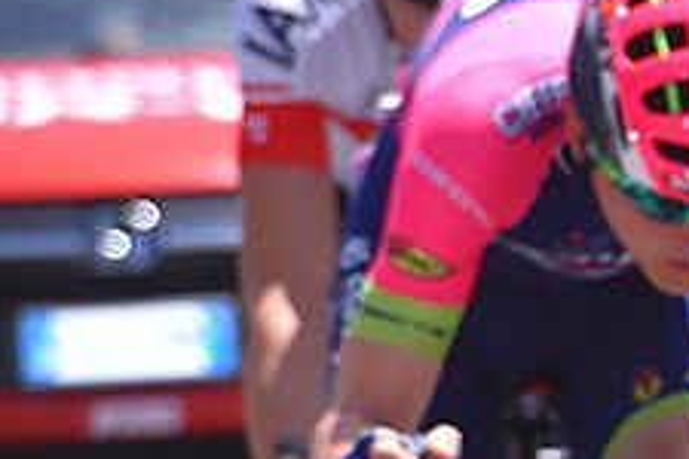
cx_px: 1479
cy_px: 679
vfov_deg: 1.5
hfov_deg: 2.3
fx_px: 16975
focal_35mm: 887
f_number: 8
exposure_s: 1/640
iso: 320
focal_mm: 200
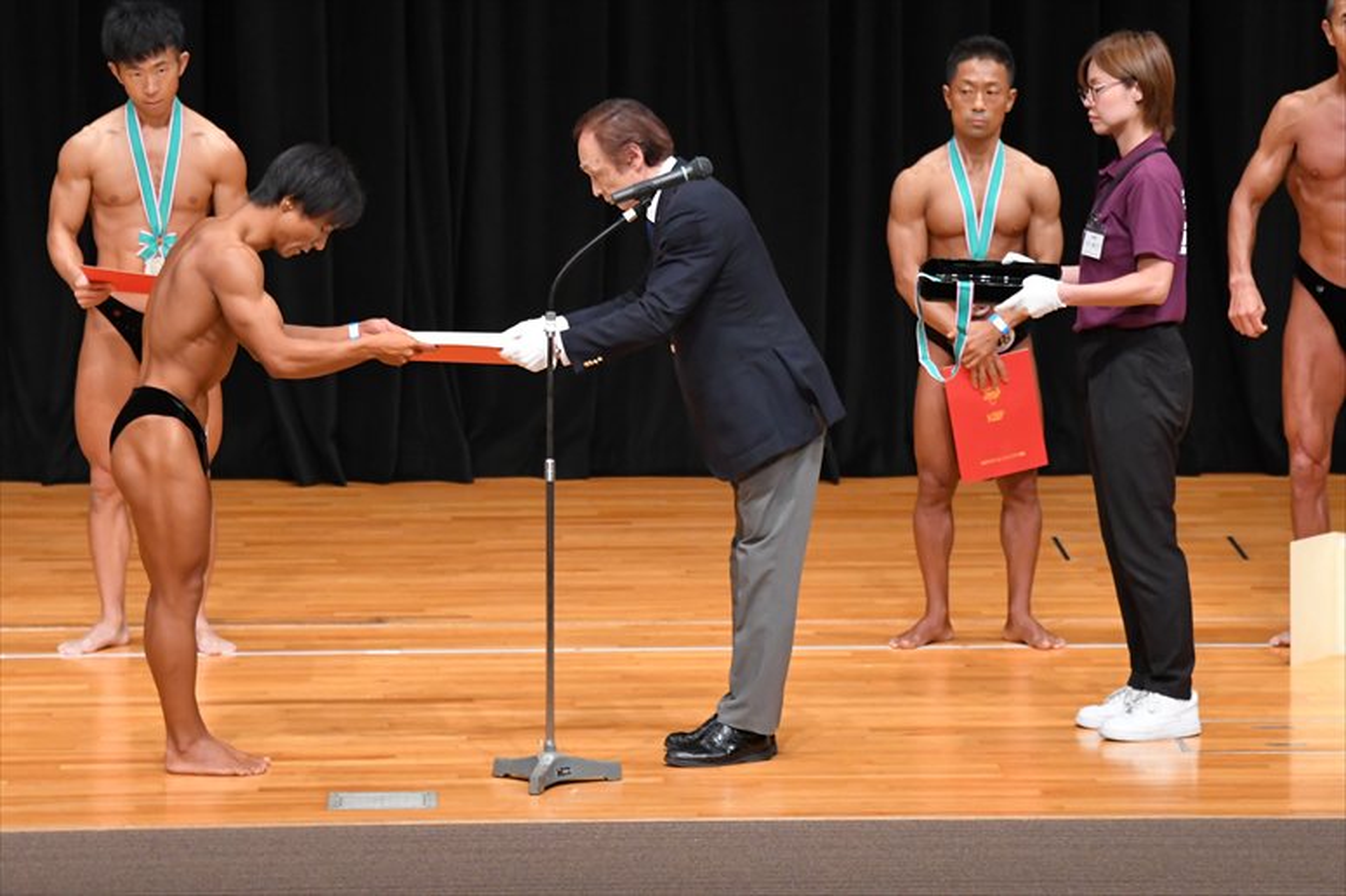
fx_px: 8969
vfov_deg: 5.7
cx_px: 673
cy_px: 448
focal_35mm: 240
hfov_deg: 8.6
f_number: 5.6
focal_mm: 160
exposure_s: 1/400
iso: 4000
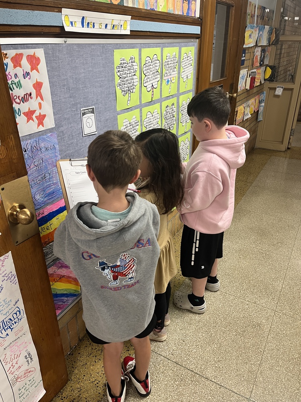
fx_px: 301
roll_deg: +0.6
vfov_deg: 67.3
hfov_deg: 53.1
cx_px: 150
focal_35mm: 26
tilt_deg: -29.2
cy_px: 201
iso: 125
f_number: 1.6
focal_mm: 5.1
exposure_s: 1/60
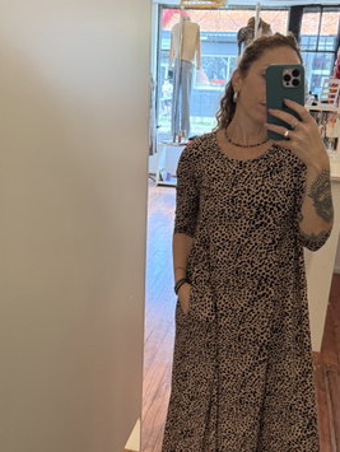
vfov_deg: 51.3
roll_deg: -4.5
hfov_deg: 39.7
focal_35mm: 36
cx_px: 166
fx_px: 471
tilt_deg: -17.7
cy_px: 232
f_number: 1.78
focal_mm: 6.76
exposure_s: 1/100
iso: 400
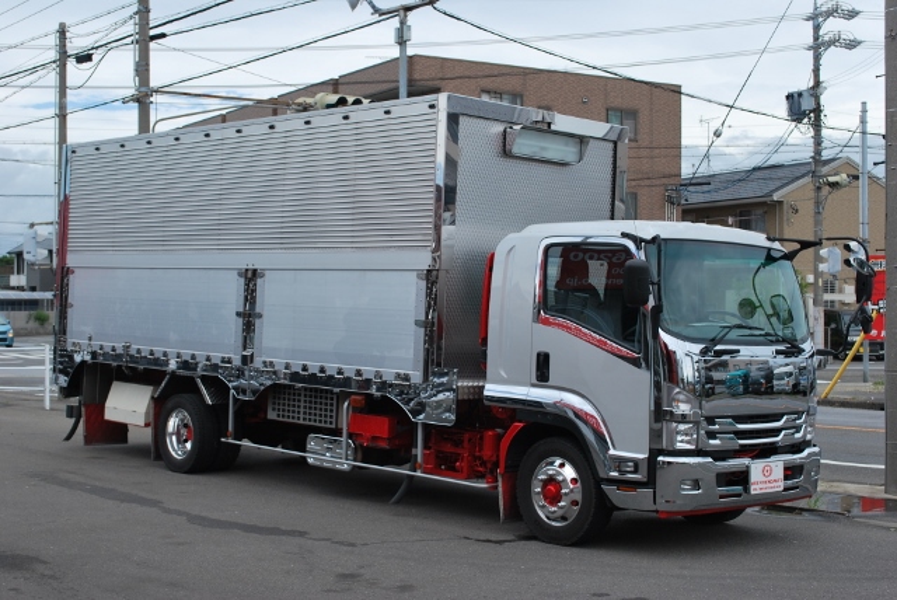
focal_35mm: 52
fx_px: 1309
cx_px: 448
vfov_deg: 25.8
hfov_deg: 37.8
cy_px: 300
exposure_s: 1/250
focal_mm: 35
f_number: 8
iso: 100
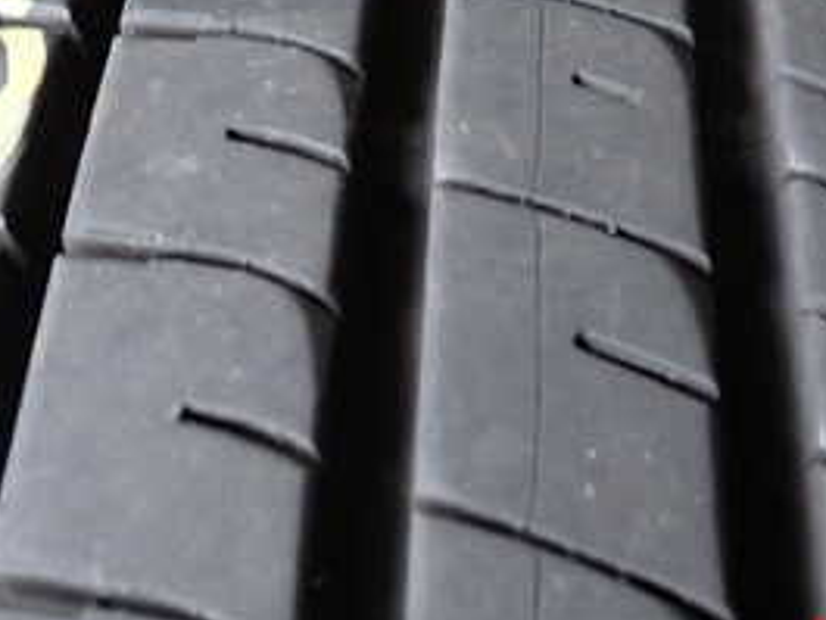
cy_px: -12
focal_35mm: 68
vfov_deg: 20.9
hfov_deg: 28.3
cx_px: 583
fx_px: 1623
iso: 250
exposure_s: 1/30
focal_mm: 5.4
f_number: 2.3
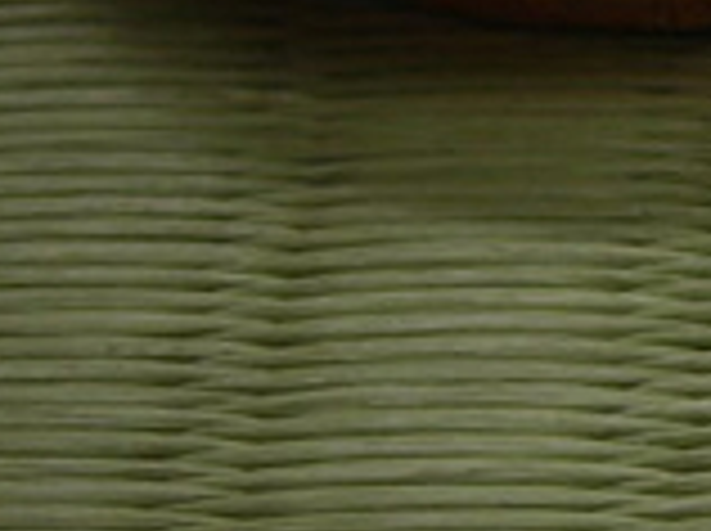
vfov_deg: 5.3
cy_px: 130
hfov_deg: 6.7
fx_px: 5722
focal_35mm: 279
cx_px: 1692
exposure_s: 1/19.2
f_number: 3.6
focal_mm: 9.1
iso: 50
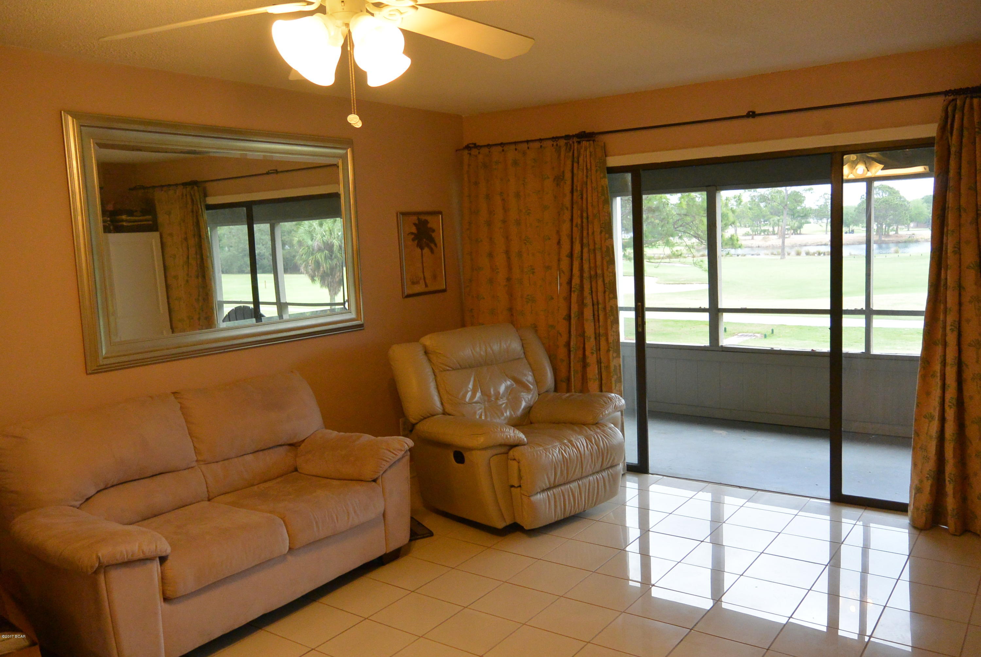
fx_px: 791
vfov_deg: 45.1
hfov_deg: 63.6
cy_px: 328
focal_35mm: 29
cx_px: 490
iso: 720
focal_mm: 11
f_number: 3.5
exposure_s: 1/125
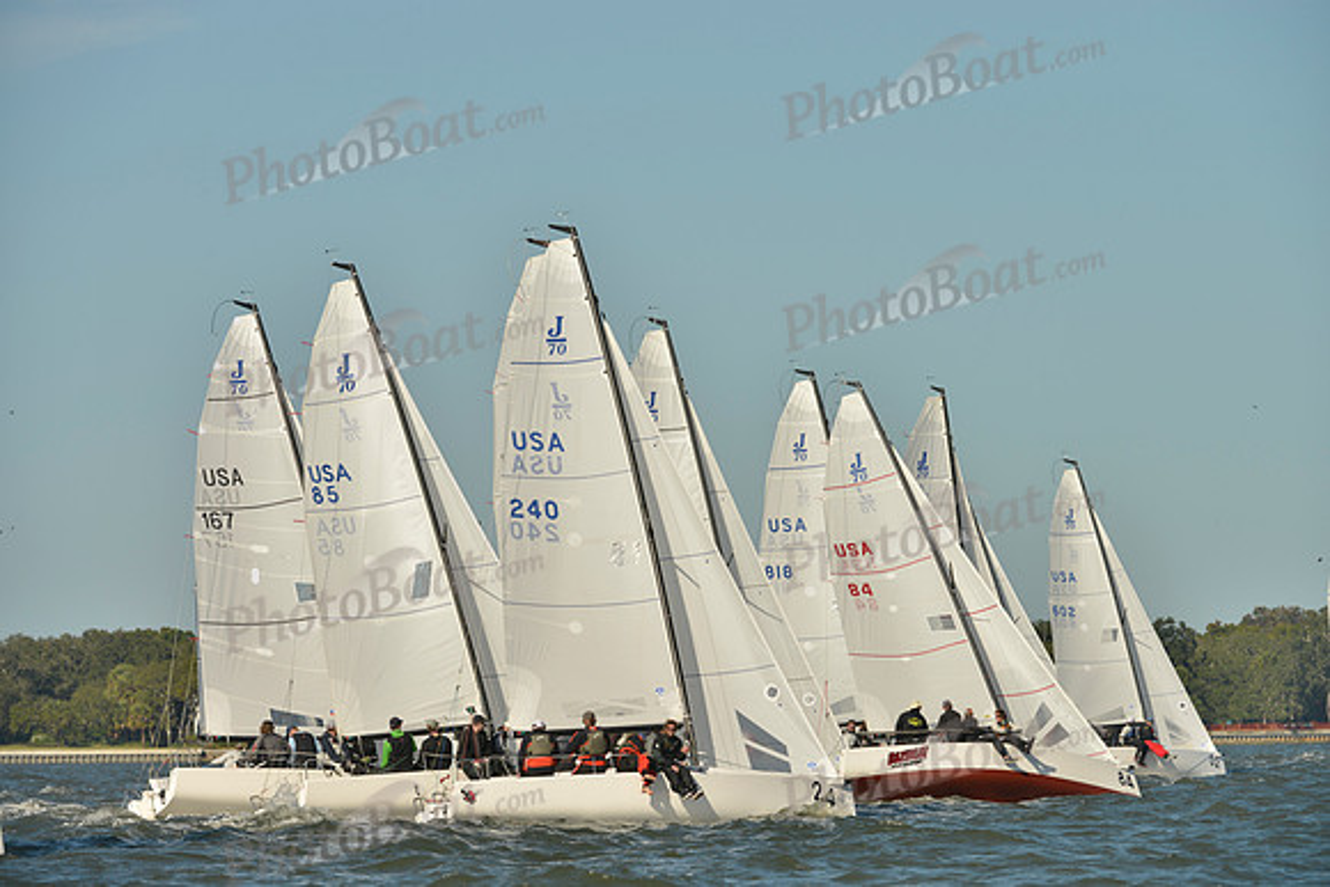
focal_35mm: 240
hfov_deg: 8.6
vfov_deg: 5.7
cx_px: 665
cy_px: 444
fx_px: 8868
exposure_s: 1/1000
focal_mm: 240
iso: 200
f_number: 8
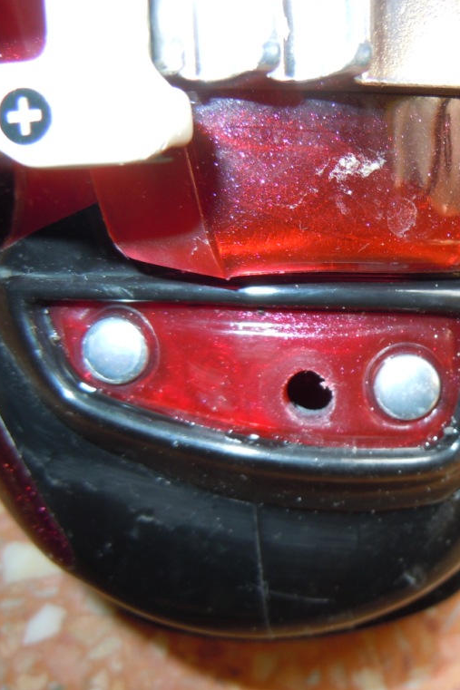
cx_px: 373
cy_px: 347
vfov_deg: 46.4
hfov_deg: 31.0
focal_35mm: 42
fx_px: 805
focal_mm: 5.4
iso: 100
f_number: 3.5
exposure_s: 1/30
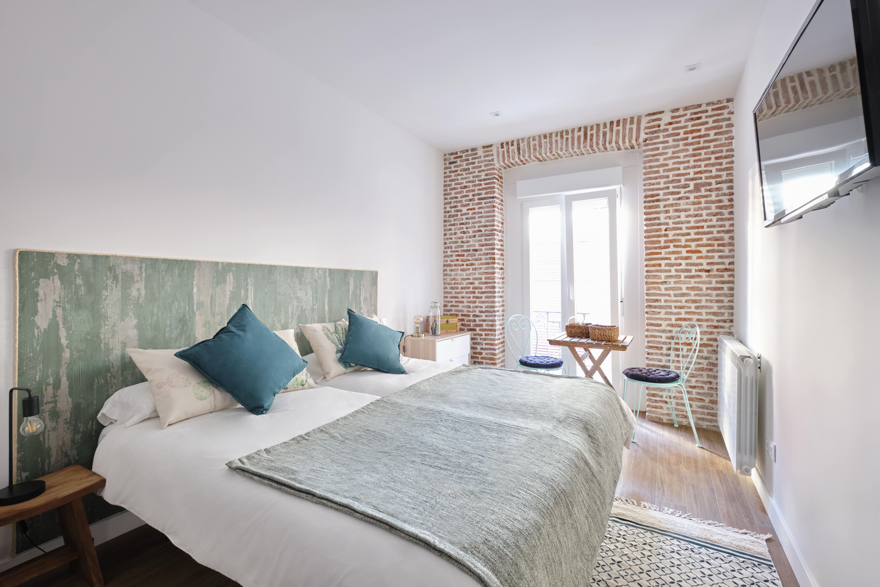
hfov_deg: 100.4
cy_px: 294
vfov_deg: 77.3
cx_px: 440
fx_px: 367
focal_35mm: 15
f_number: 7.1
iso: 400
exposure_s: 1.3
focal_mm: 10
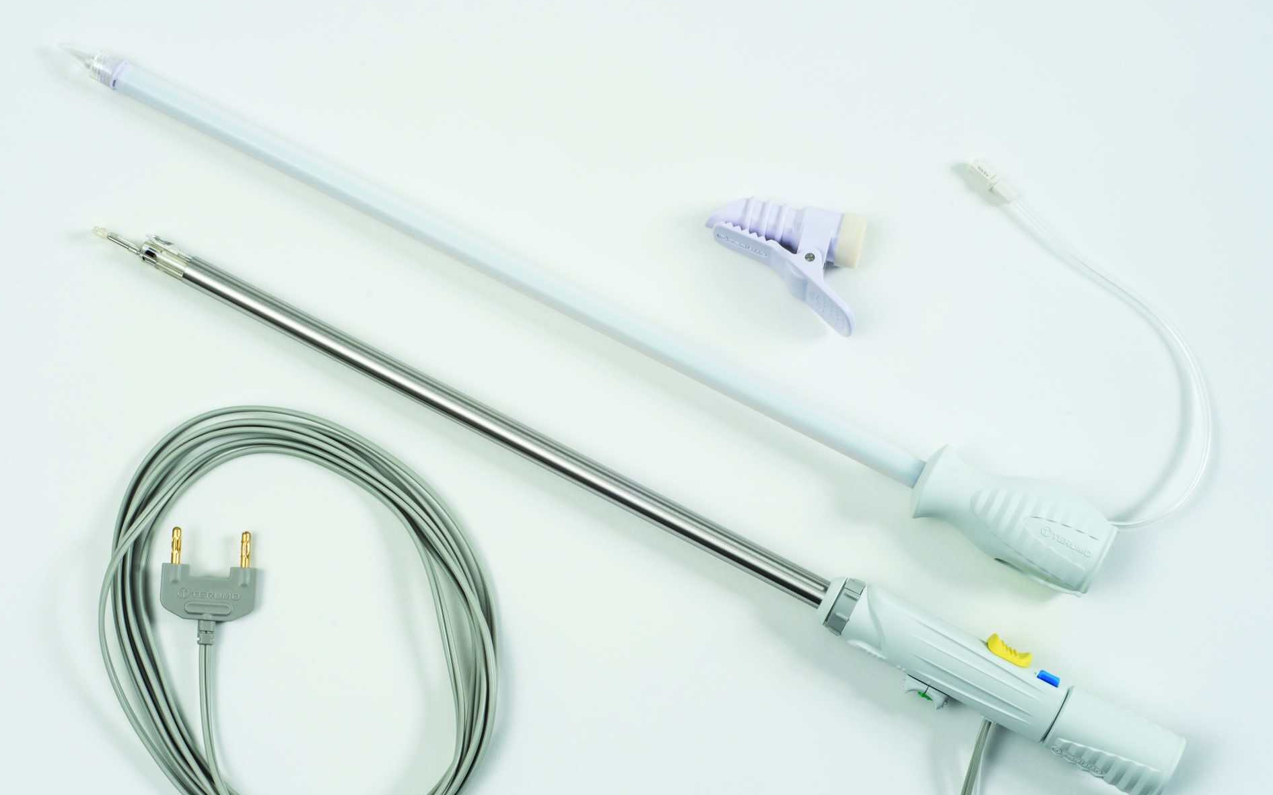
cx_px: 619
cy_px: 479
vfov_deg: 18.9
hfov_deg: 29.8
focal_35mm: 69
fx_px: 2394
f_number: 16
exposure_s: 1/100
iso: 100
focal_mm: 50
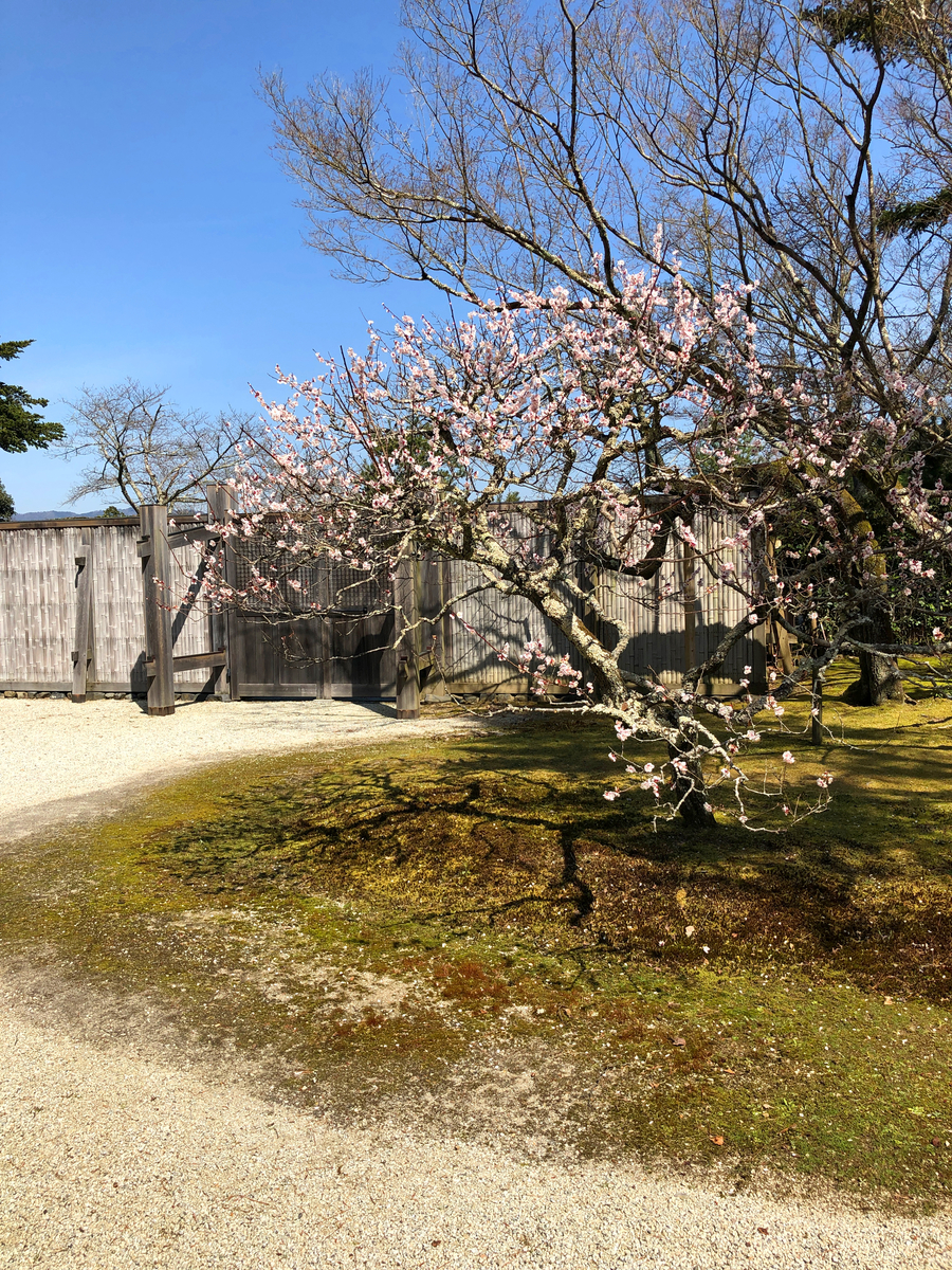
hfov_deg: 49.7
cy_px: 635
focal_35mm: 28
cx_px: 476
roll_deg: +1.3
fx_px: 1027
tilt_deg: -2.1
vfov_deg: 63.4
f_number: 1.8
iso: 20
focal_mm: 3.99
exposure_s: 1/1675
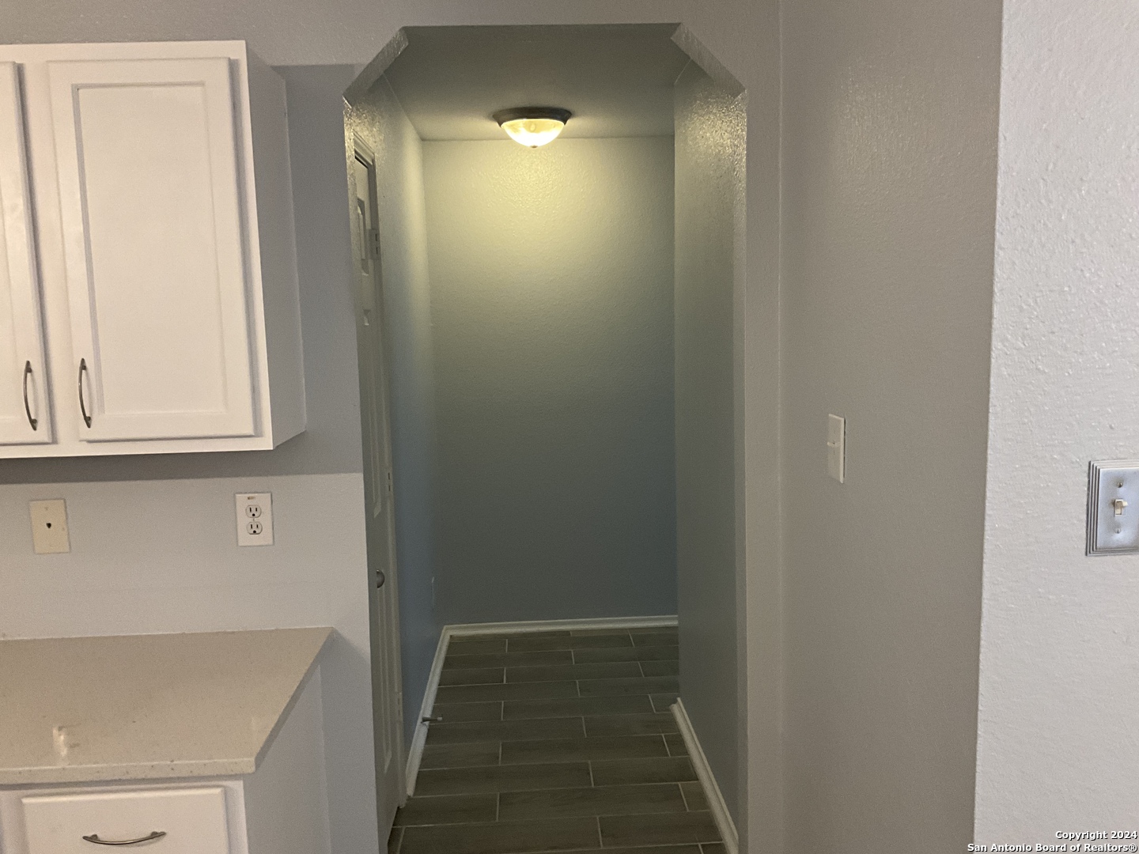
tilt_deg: -6.5
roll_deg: +0.6
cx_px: 570
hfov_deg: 61.7
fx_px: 954
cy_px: 427
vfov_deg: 48.2
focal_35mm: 29
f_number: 1.8
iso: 160
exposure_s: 1/60
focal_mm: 3
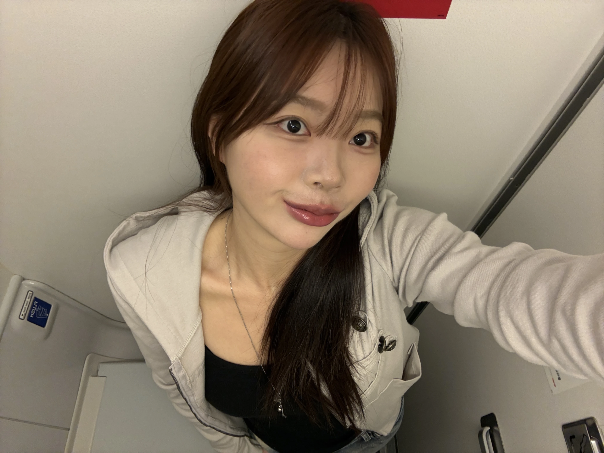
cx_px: 302
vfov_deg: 58.9
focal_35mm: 23
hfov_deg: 73.9
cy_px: 226
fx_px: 401
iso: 160
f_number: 1.9
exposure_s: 1/57
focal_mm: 2.69
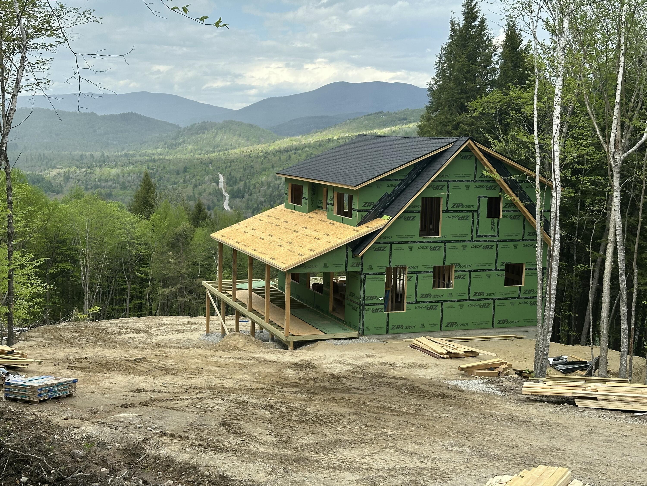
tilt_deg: -8.4
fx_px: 897
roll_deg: -1.7
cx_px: 324
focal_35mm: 48
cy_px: 243
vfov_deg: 30.3
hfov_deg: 39.7
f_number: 1.78
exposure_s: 1/1475
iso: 64
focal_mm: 6.86
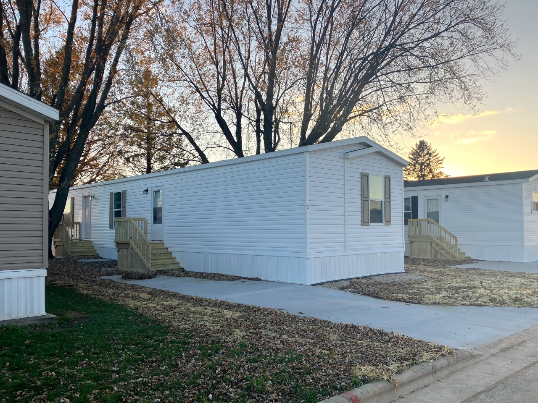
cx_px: 269
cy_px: 202
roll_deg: +0.5
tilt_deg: +1.4
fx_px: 435
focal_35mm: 28
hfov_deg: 63.4
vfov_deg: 49.7
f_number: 1.8
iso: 32
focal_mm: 3.99
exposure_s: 1/378
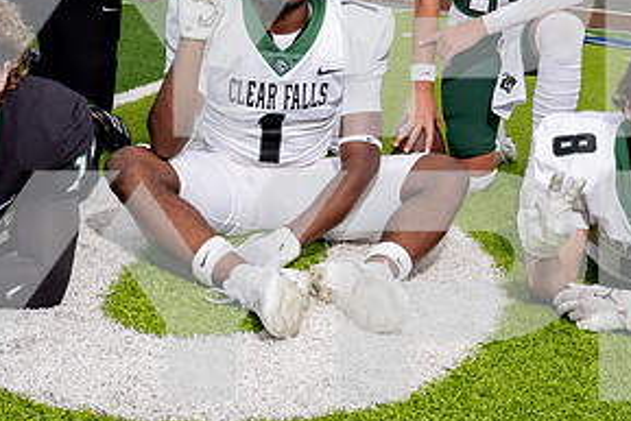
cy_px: 23
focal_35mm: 60
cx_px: 301
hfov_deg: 33.4
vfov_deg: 22.0
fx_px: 1052
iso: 100
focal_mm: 28
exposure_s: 1/800
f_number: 5.6
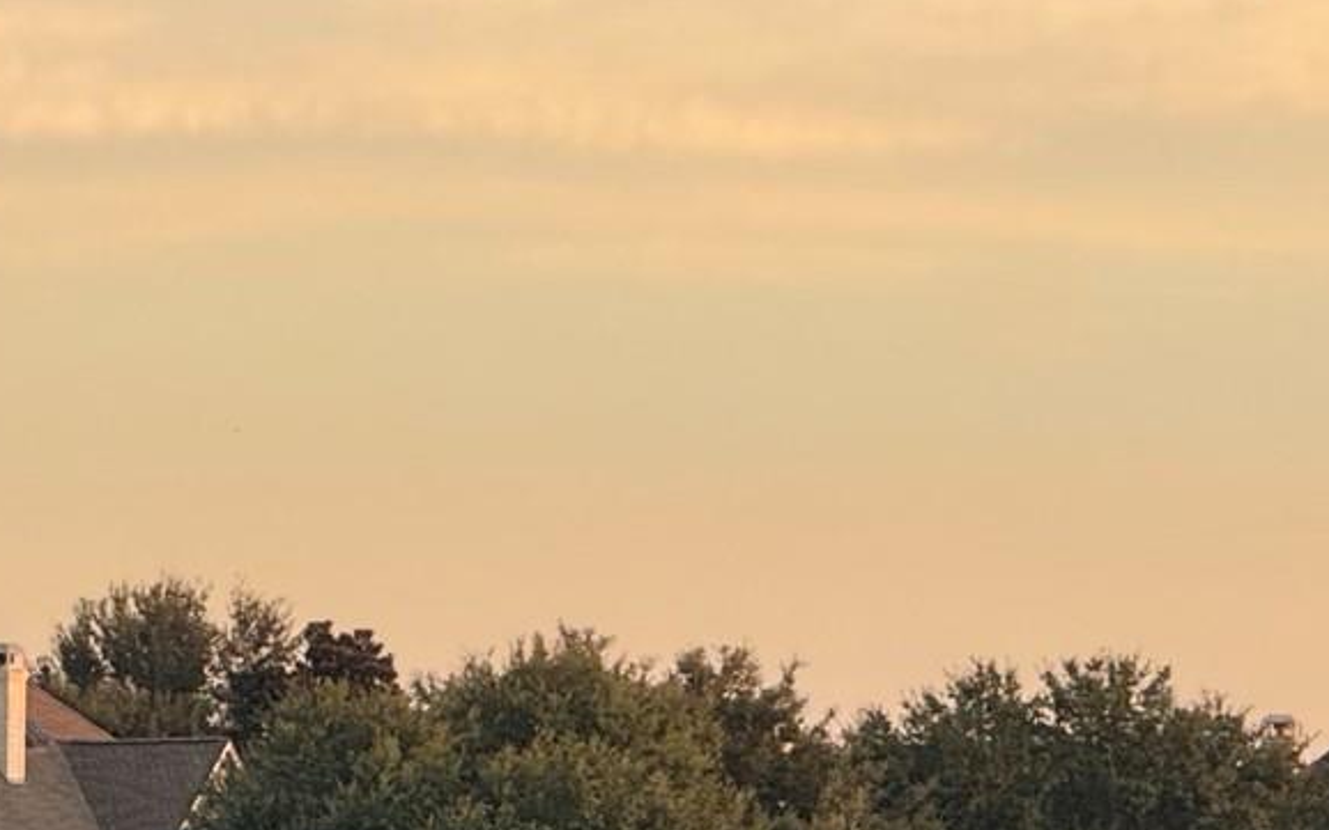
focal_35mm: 451
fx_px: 16332
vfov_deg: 2.9
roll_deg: -0.8
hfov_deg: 4.6
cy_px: 1334
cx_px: -143
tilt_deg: -0.7
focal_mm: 15.66
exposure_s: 1/109
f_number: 2.8
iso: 50
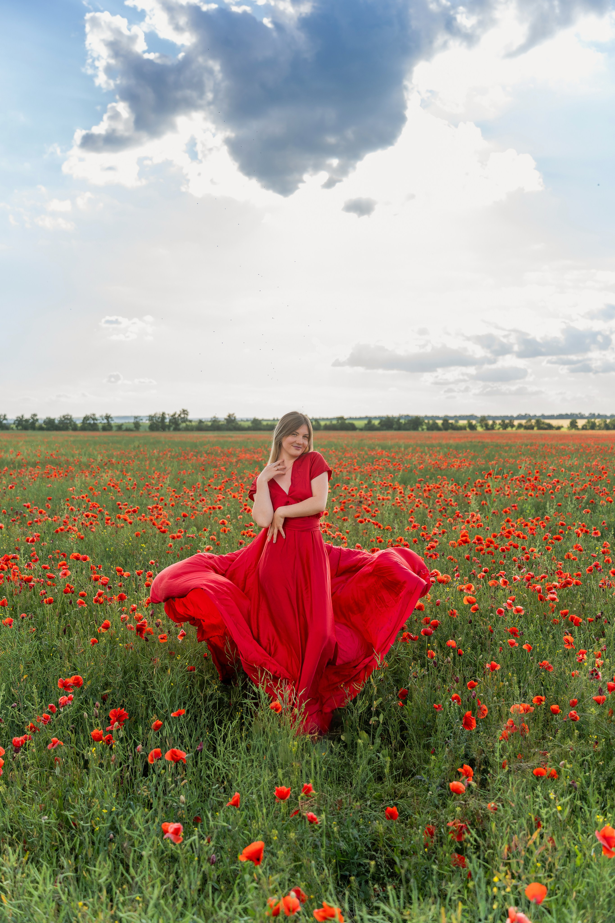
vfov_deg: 53.1
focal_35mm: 36
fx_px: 922
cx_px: 308
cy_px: 462
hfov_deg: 36.9
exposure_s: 1/800
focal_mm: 36
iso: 125
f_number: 3.2
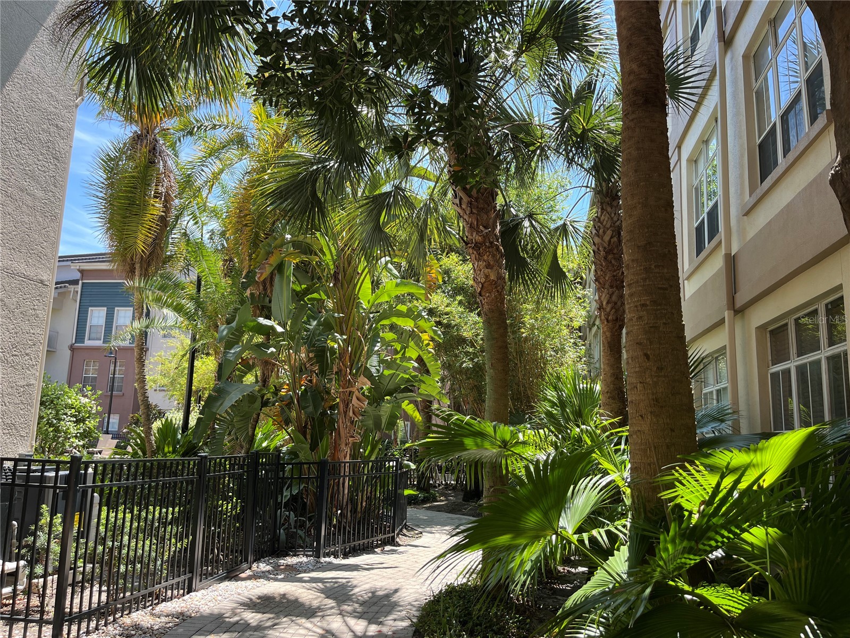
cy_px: 319
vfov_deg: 53.1
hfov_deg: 67.3
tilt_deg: +10.1
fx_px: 638
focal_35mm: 26
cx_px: 425
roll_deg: -3.0
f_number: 1.6
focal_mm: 5.1
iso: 50
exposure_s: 1/664
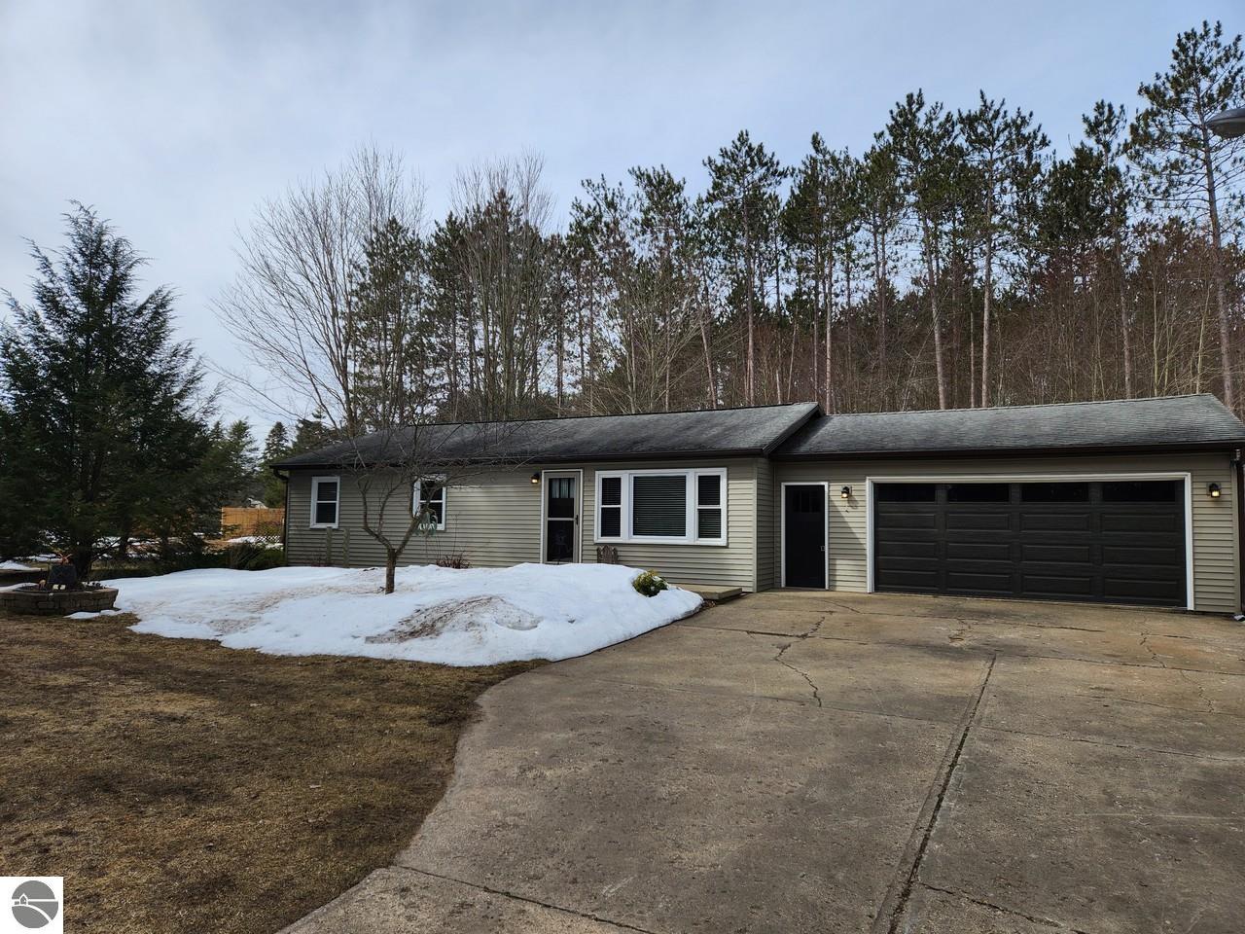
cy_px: 467
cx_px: 622
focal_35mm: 23
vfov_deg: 58.9
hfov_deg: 73.9
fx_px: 827
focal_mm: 5.4
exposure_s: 1/1484
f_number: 1.8
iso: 20
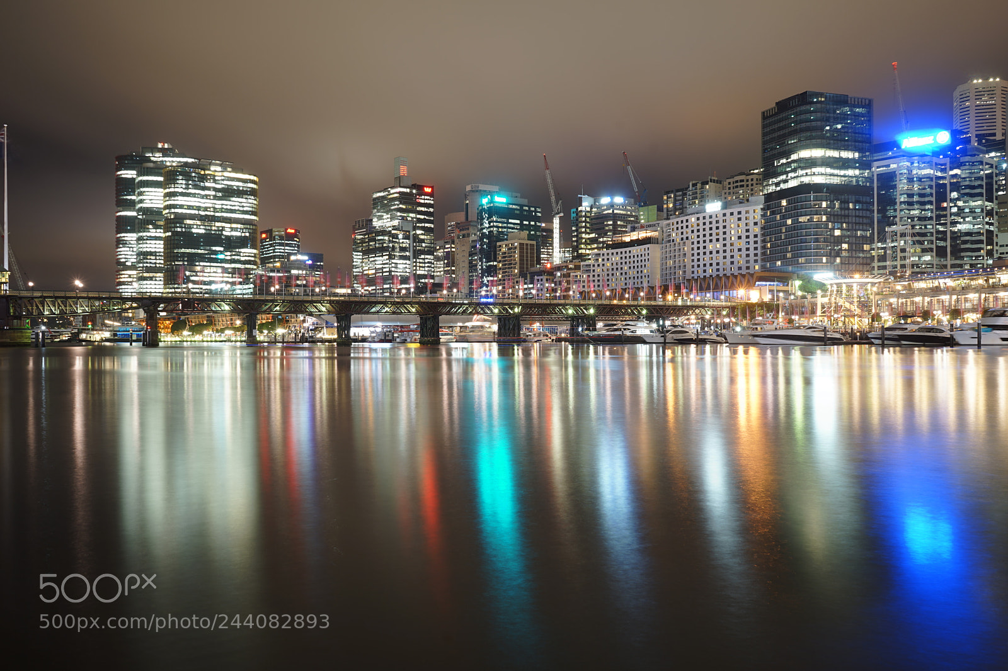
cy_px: 336
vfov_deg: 44.9
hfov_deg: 63.7
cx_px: 504
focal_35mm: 29
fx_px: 812
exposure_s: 30
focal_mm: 29
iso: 100
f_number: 8
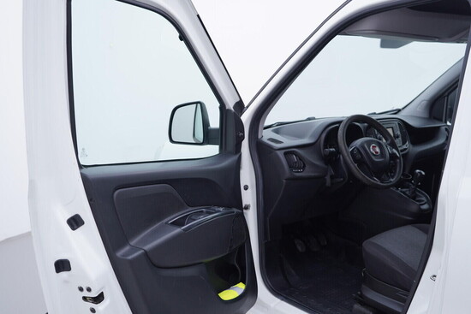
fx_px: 471
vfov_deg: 36.9
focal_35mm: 36
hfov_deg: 53.1
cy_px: 157
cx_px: 236
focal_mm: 24
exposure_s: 1/60
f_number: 3.5
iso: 125
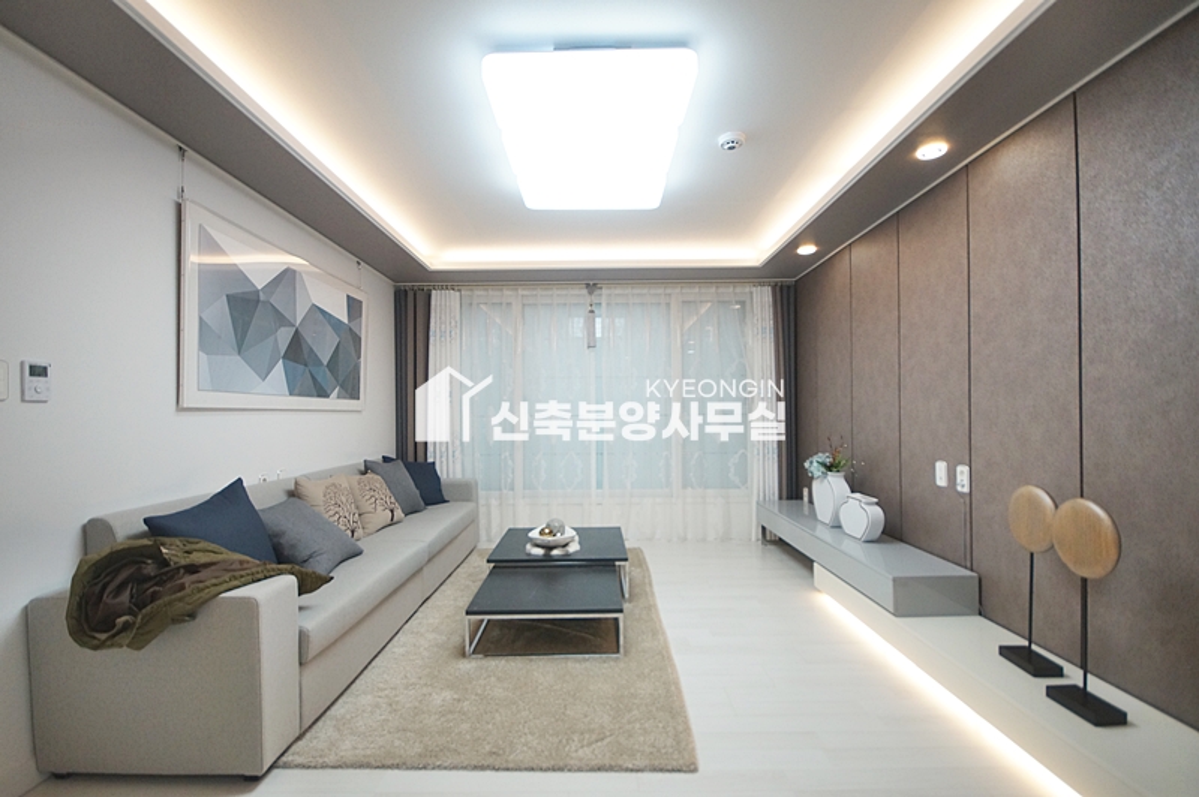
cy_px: 398
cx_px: 600
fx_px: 499
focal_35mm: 15
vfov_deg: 77.2
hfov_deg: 100.4
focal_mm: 10
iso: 800
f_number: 4
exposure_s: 1/200
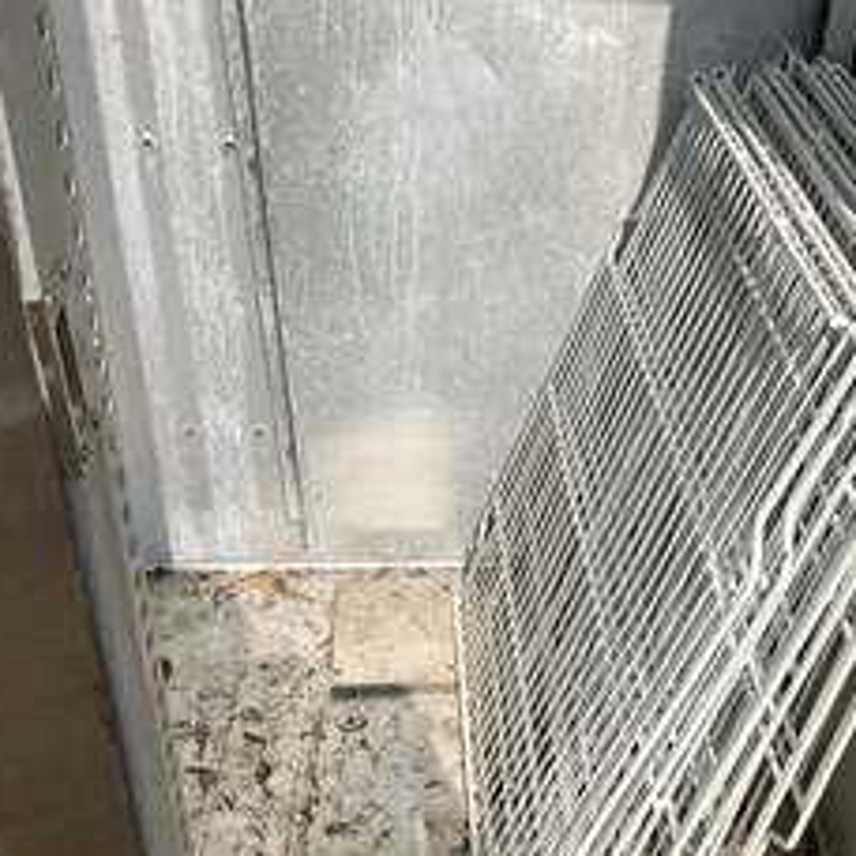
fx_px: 1259
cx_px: 604
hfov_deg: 36.9
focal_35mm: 45
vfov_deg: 37.4
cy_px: 503
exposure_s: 1/3534
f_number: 1.8
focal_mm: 3
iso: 25
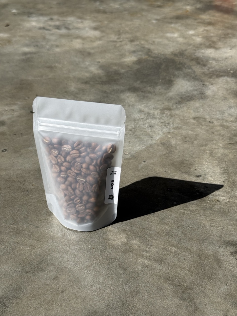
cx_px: 118
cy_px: 158
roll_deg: +1.2
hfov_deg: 30.3
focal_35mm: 48
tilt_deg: -33.0
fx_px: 438
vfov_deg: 39.7
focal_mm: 6.76
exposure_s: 1/6024
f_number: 1.78
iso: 64
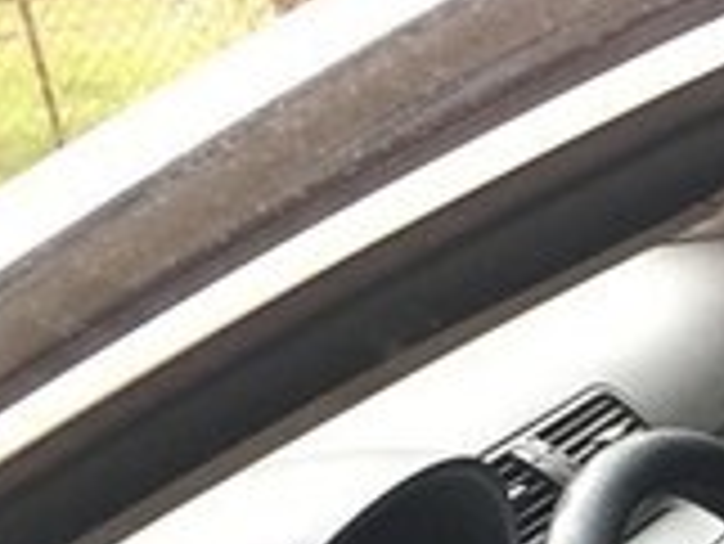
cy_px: 856
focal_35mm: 119
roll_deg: +6.8
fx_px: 2491
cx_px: 1084
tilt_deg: -22.9
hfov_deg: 15.3
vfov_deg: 11.8
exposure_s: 1/33
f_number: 2.2
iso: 160
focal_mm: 4.15
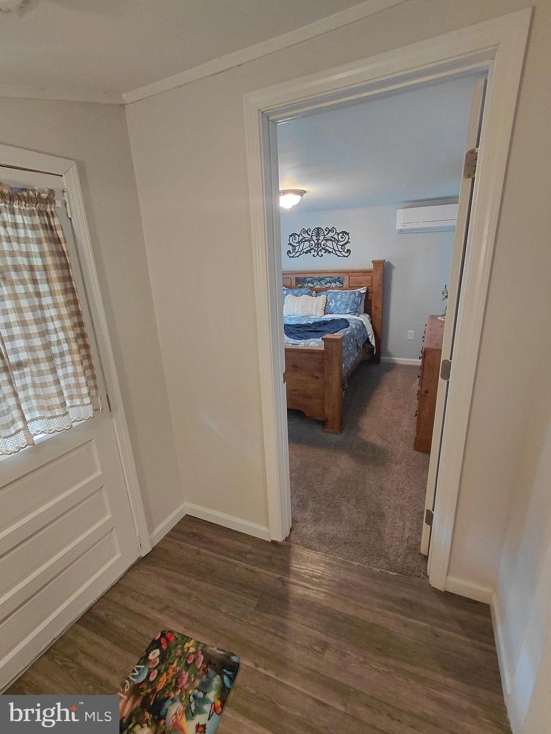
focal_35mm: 16
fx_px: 340
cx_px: 276
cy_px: 367
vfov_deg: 94.5
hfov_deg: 78.1
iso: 250
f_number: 2.2
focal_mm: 1.64
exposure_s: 1/40
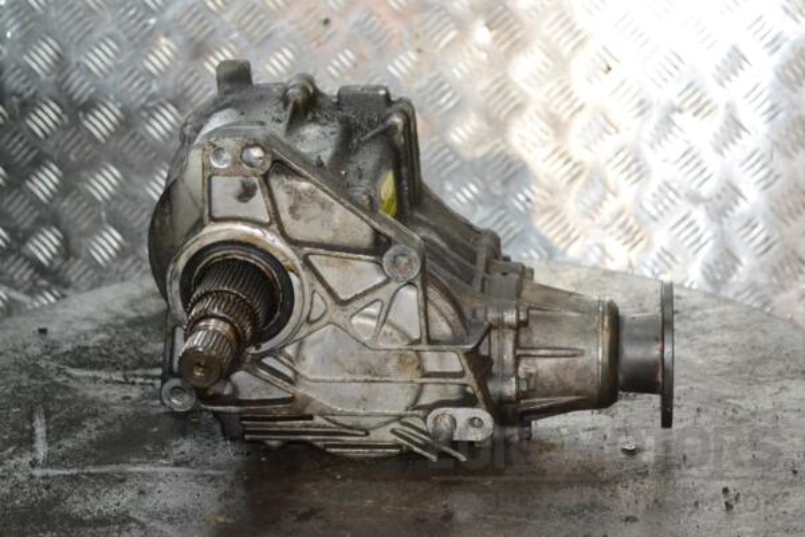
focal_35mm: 75
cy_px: 268
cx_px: 402
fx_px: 1677
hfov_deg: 27.0
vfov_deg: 18.2
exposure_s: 1/60
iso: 3200
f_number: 7.1
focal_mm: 50
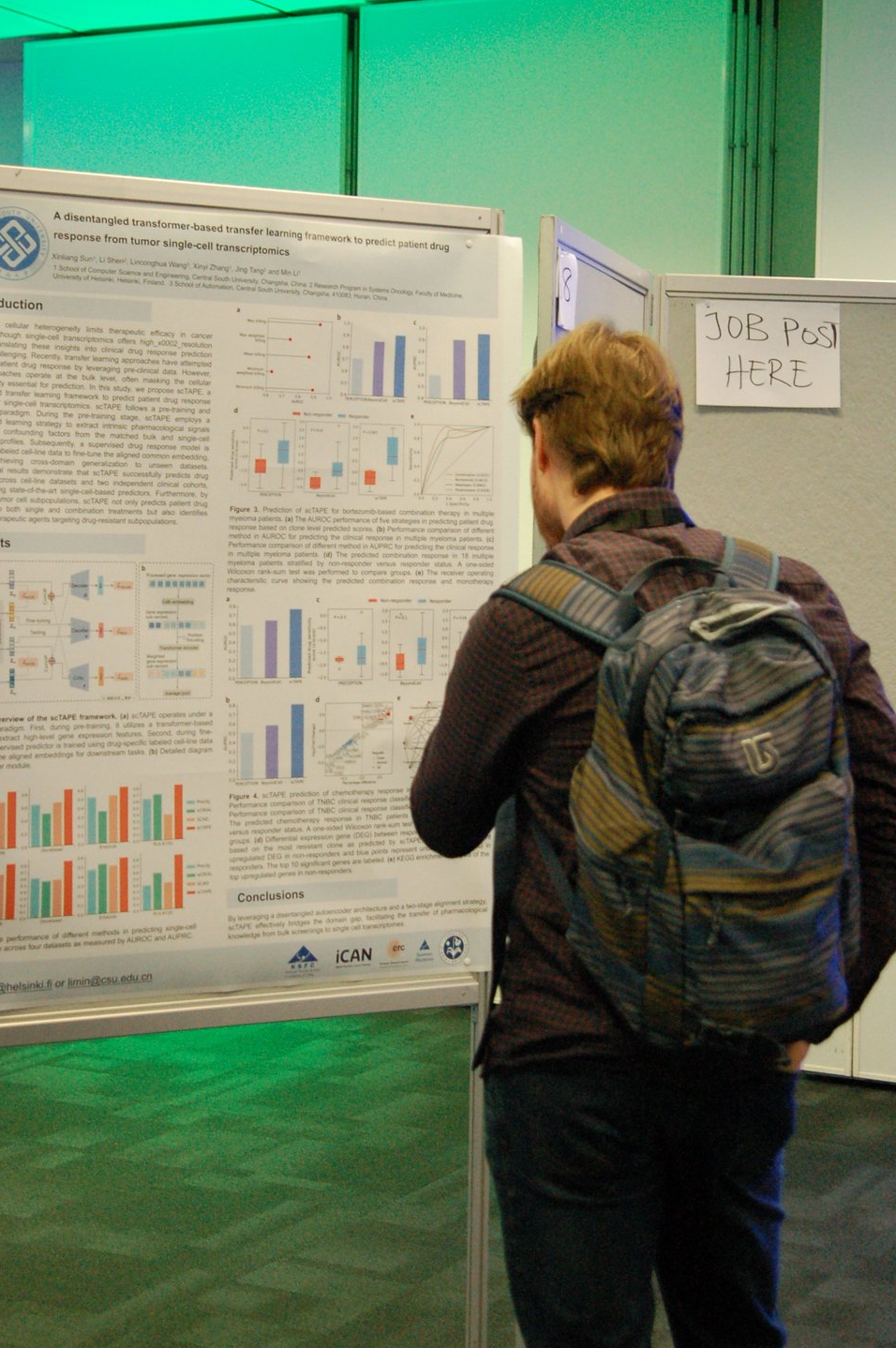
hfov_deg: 21.0
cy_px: 590
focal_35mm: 65
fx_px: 2420
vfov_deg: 31.1
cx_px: 425
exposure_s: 1/125
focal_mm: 31
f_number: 4
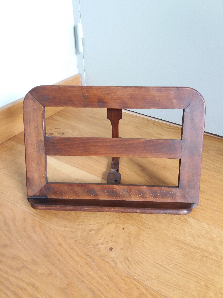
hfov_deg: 49.7
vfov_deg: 63.4
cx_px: 112
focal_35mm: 28
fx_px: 241
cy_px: 149
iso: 160
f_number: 1.9
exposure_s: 1/17
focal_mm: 3.7
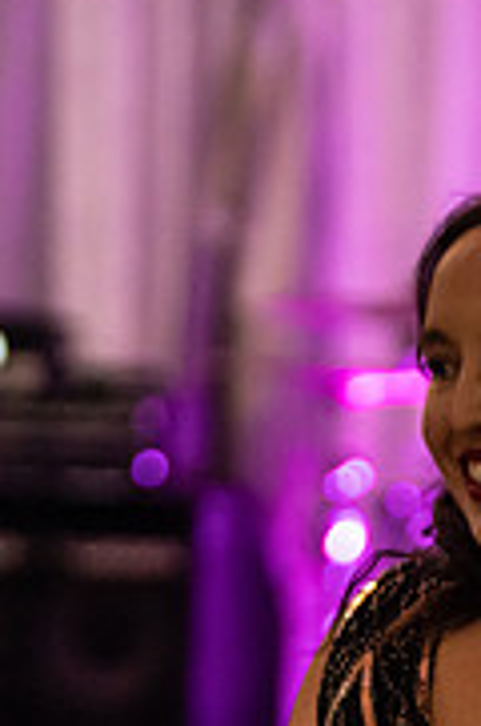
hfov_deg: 3.4
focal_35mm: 404
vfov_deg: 5.1
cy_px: 810
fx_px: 8127
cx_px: 522
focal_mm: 108
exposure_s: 1/160
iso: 4000
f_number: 2.8
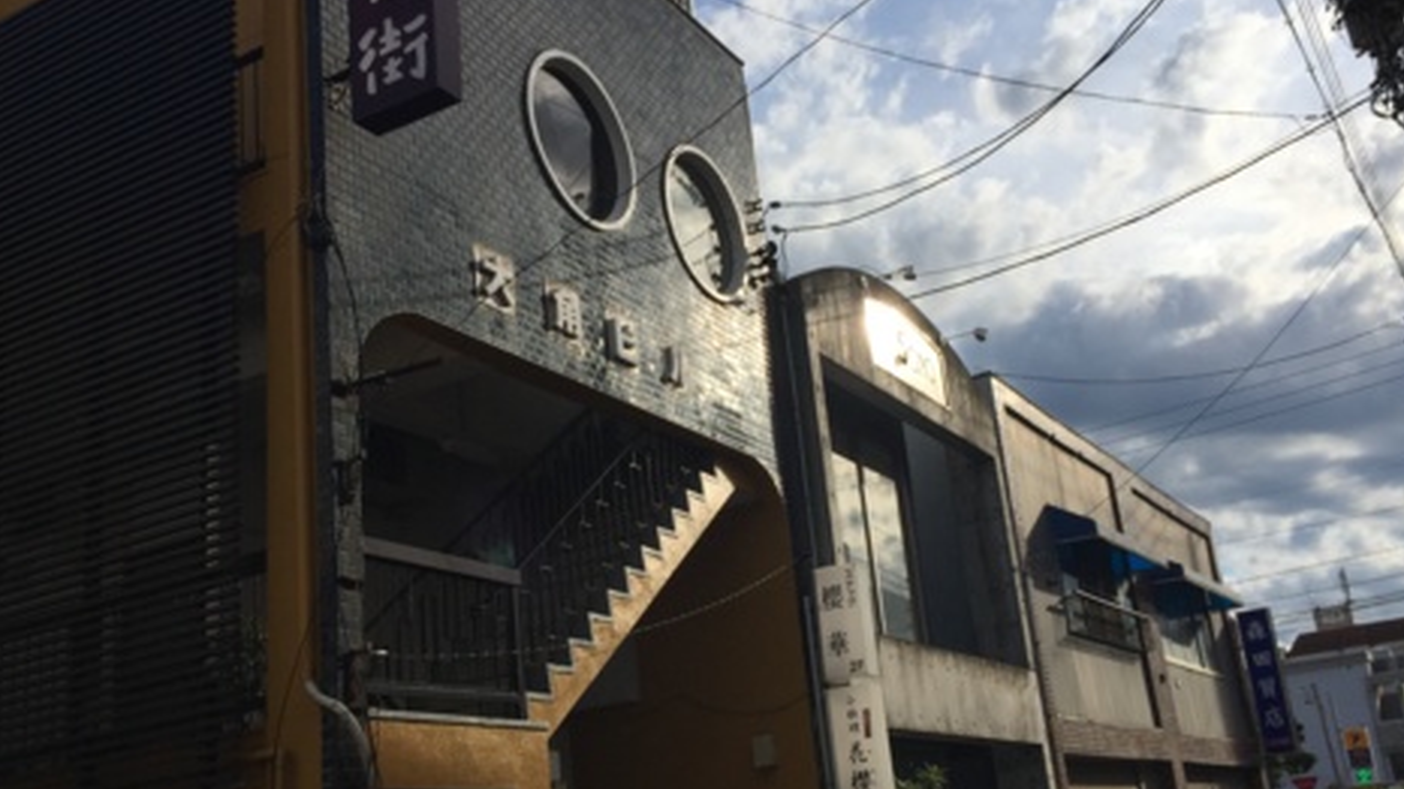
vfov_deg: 31.2
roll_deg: +6.4
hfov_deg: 52.8
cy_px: 431
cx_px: 726
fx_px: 1415
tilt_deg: +16.2
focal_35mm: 38
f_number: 2.2
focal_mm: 4.15
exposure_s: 1/3597
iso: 32
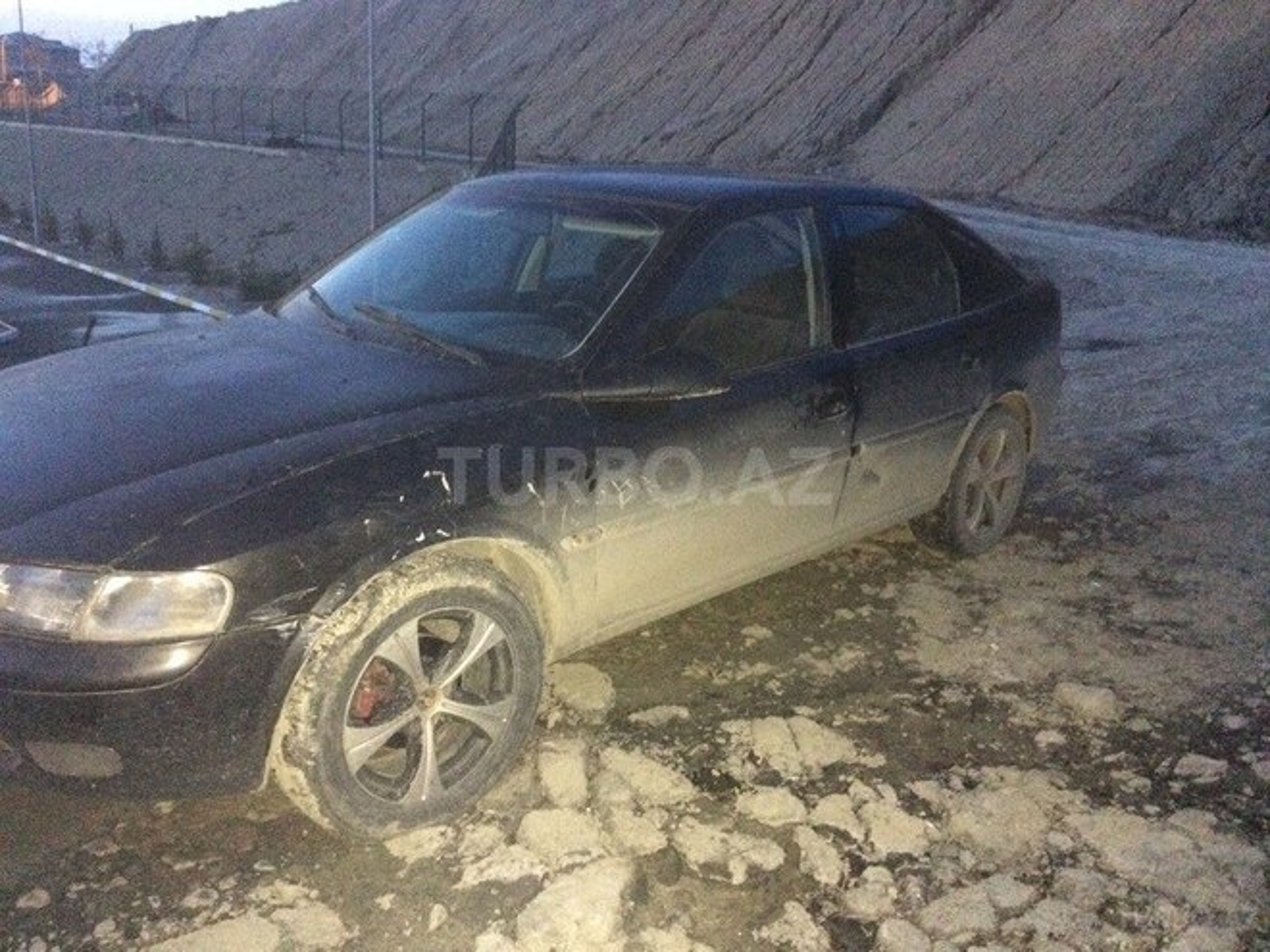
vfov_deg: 48.2
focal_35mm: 29
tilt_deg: -13.8
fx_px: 1064
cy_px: 476
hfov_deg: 61.7
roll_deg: -4.7
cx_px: 635
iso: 1250
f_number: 2.2
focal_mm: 4.15
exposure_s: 1/17
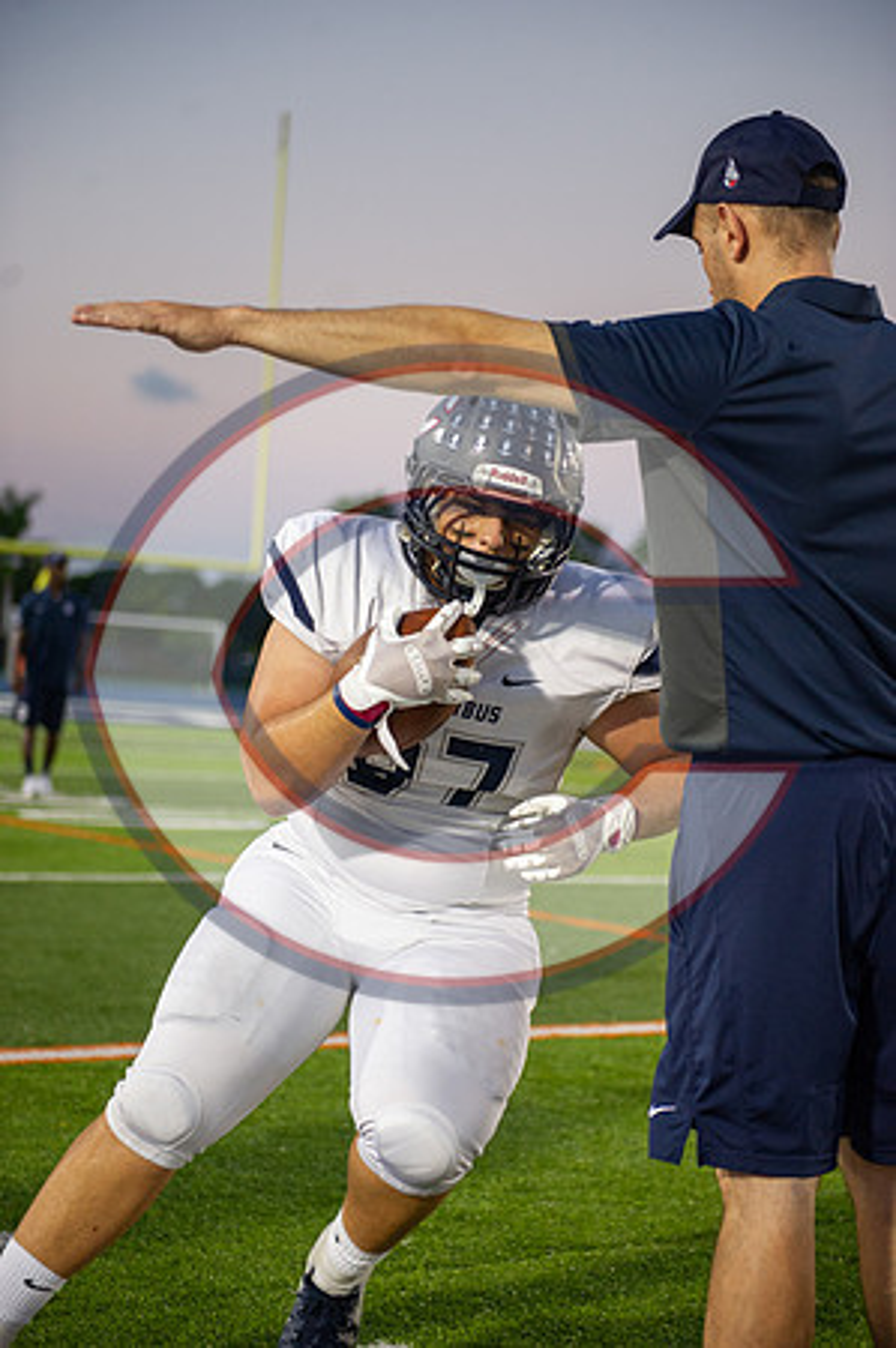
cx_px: 448
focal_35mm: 70
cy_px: 674
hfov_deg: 19.4
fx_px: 2619
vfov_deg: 28.9
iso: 2200
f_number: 2.8
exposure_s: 1/800
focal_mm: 70
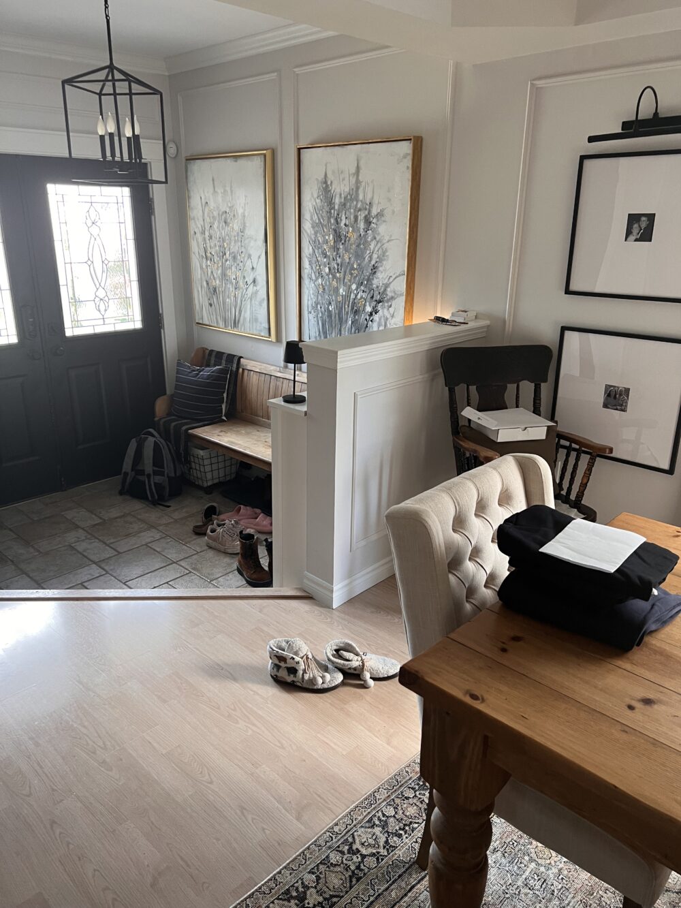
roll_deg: -0.8
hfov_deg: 53.1
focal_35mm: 26
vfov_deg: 67.3
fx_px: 682
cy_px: 454
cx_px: 340
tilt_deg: -16.0
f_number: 1.5
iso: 125
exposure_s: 1/66
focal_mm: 5.7
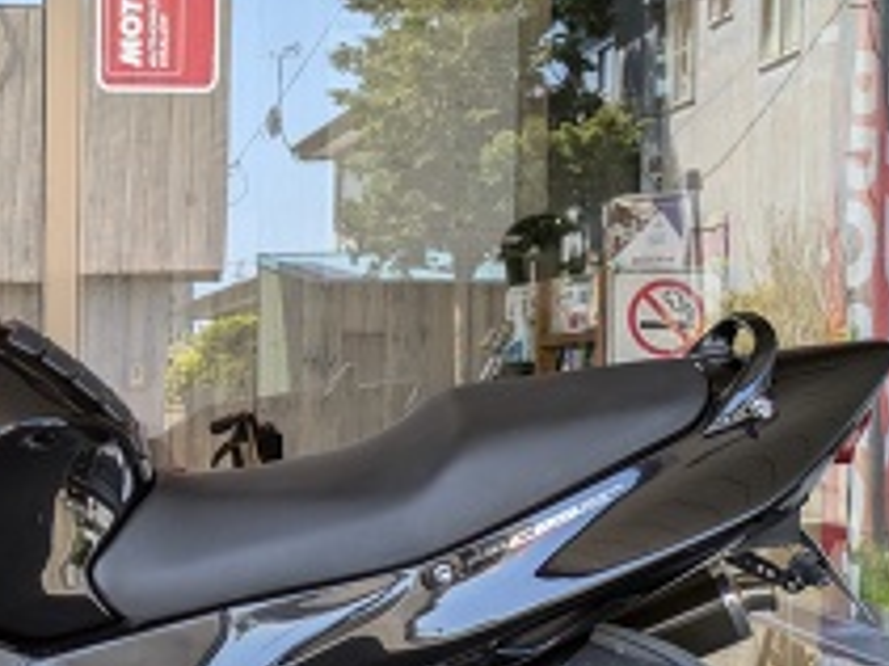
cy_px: 605
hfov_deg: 17.7
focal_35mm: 109
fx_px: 2798
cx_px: 51
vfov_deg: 13.4
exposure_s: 1/193
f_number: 1.89
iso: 47
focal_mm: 5.43
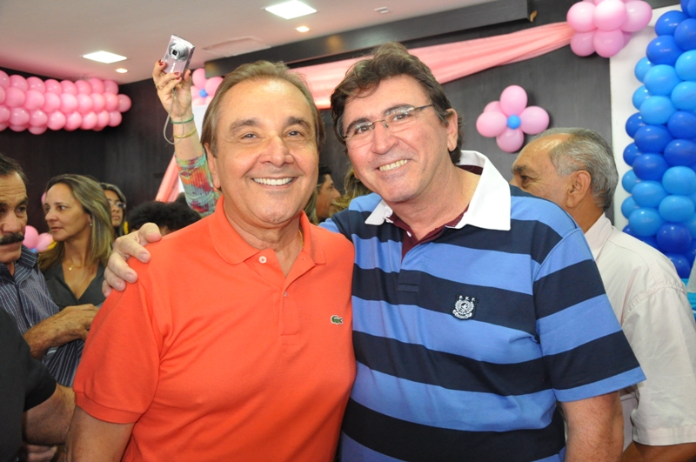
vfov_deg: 39.9
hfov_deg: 57.3
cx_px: 348
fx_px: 637
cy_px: 231
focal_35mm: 33
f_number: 5
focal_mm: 22
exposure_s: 1/100
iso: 2000
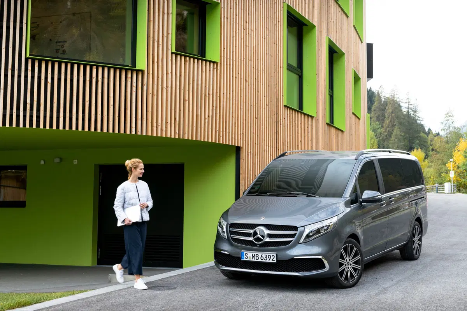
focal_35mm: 52
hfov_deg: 38.2
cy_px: 156
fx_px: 675
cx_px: 234
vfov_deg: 26.0
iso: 200
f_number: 8
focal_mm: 52
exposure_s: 1/100
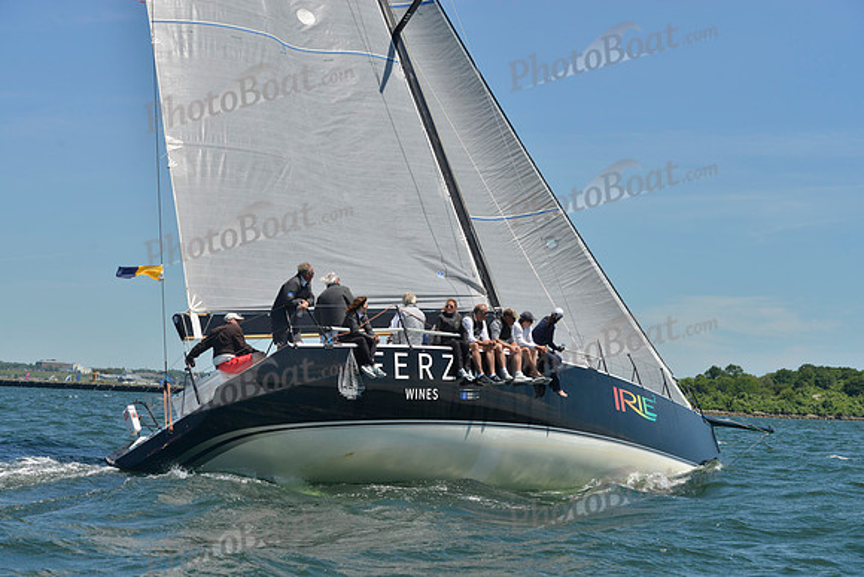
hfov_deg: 28.8
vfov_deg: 19.5
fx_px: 1680
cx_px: 432
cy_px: 288
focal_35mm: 70
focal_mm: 70
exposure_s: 1/1250
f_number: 9
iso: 280
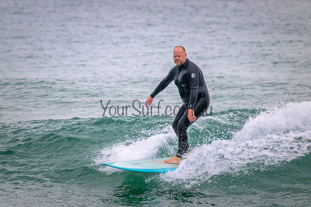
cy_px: 104
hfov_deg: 2.6
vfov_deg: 1.7
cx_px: 156
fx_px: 6912
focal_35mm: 800
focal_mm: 800
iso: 11400
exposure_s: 1/1250
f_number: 11
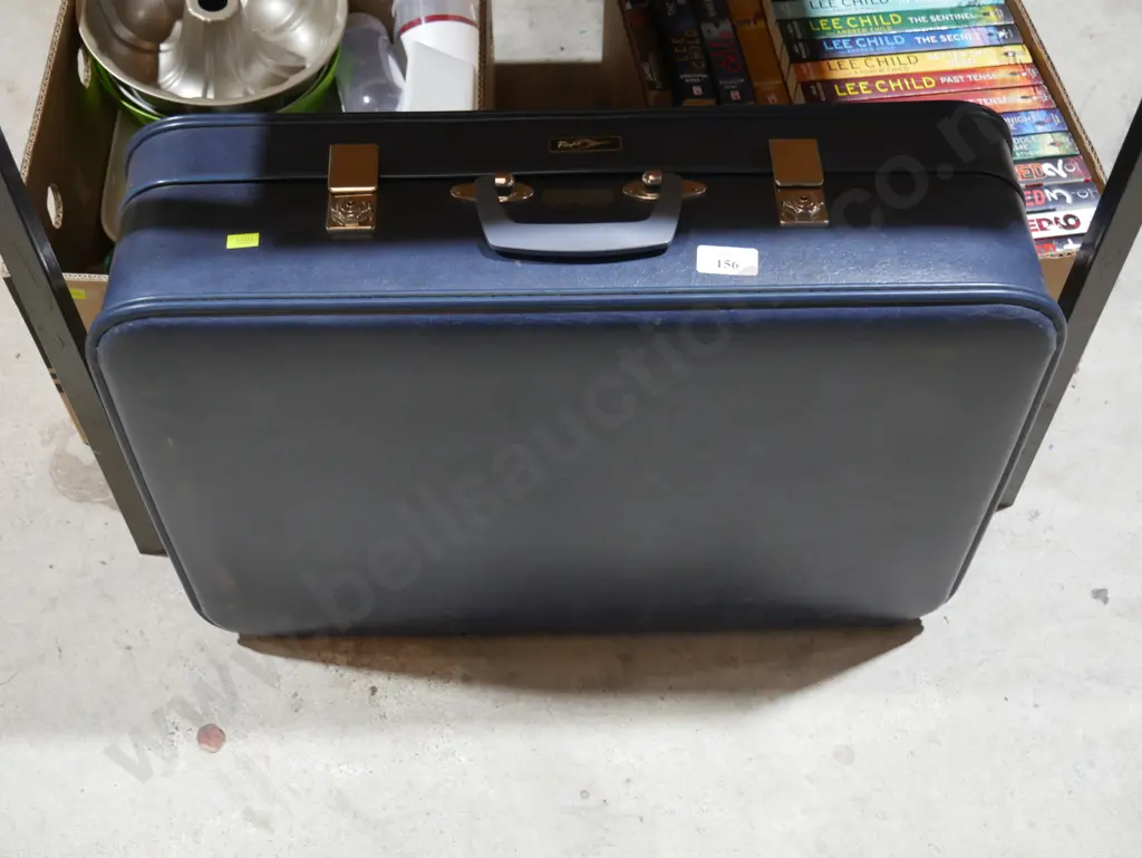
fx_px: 1518
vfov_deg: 31.5
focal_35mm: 46
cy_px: 429
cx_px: 571
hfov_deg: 41.2
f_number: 5.1
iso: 800
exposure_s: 1/60
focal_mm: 23
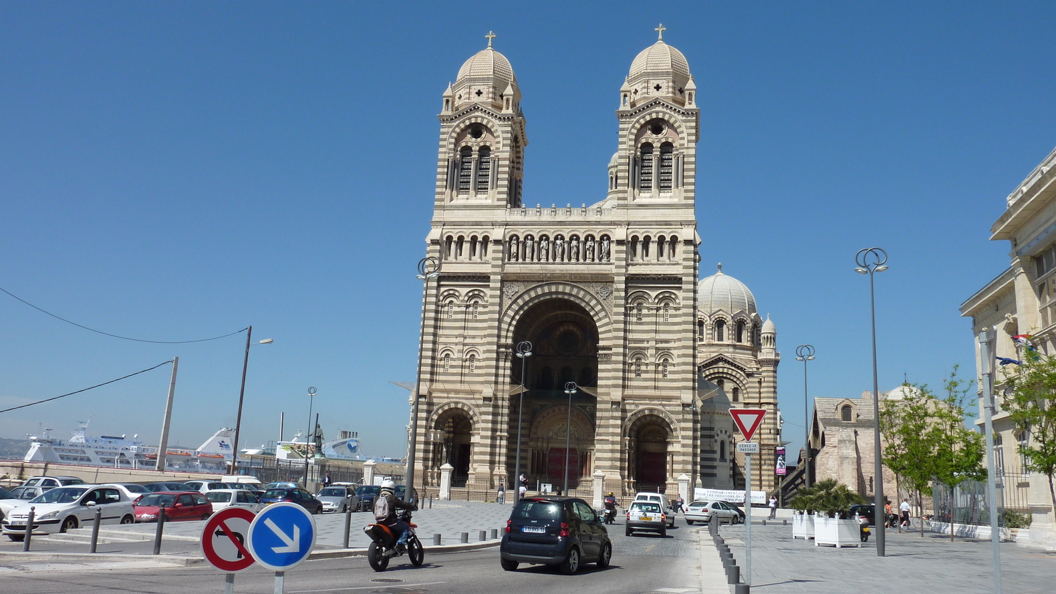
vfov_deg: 36.7
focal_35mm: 32
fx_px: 896
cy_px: 285
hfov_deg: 61.0
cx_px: 524
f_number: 5.6
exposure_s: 1/640
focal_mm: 4.7
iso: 80
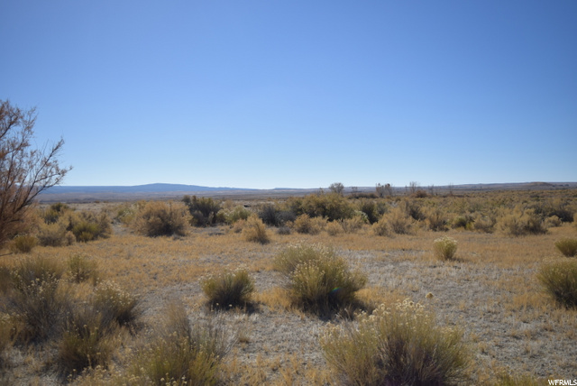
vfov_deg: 36.9
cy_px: 193
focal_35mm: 36
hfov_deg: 53.1
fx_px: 578
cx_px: 288
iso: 200
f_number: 4
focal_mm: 24
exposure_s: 1/4000
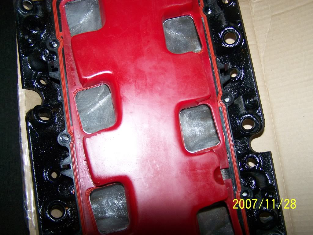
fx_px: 344
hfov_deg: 49.0
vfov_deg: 37.7
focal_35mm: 38
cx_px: 156
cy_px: 118
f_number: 2.8
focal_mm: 6.3
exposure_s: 1/60
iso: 200
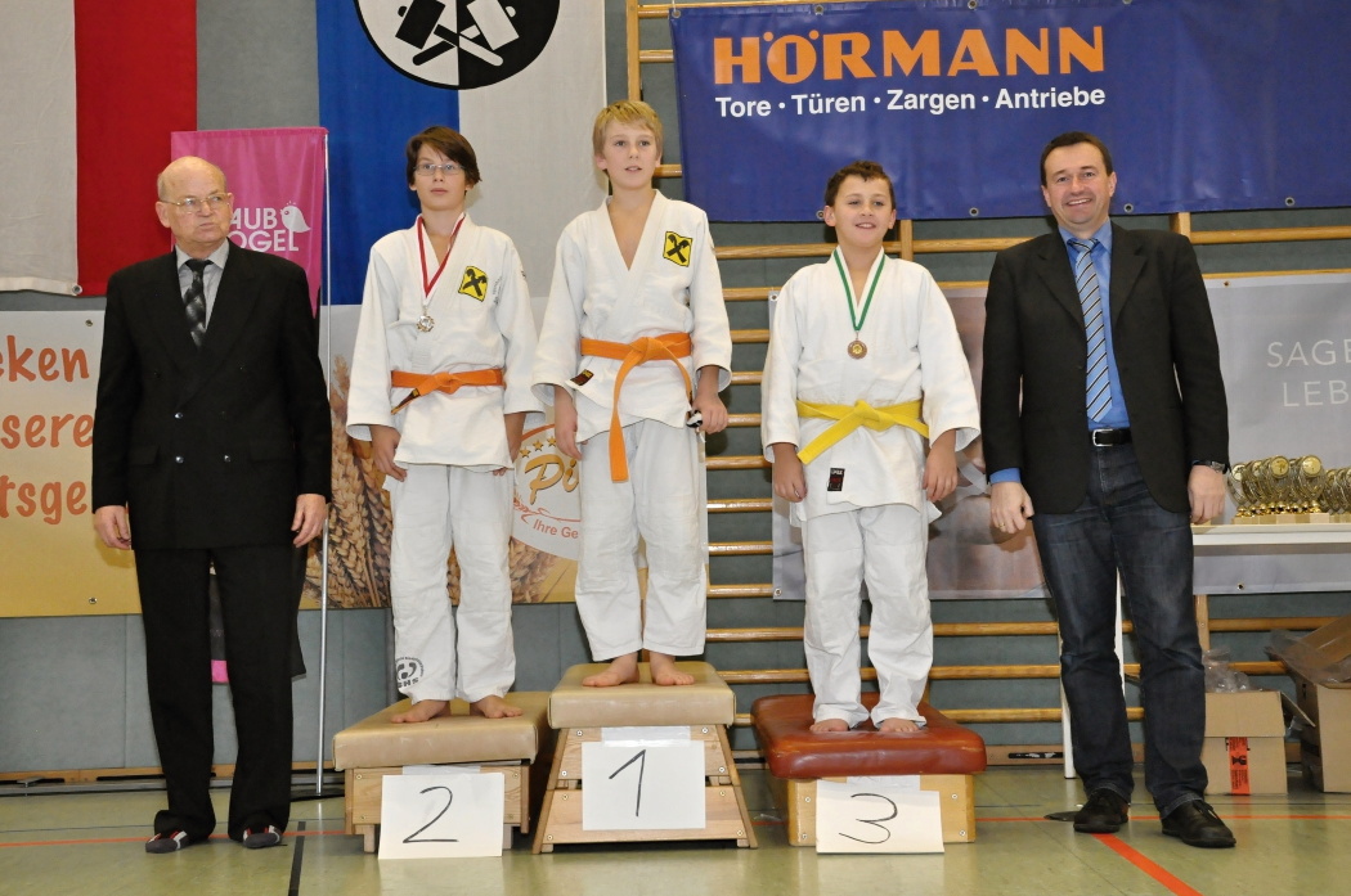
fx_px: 1799
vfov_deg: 28.0
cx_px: 676
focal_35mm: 48
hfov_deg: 41.2
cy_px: 448
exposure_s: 1/80
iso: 2000
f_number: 7.1
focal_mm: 32
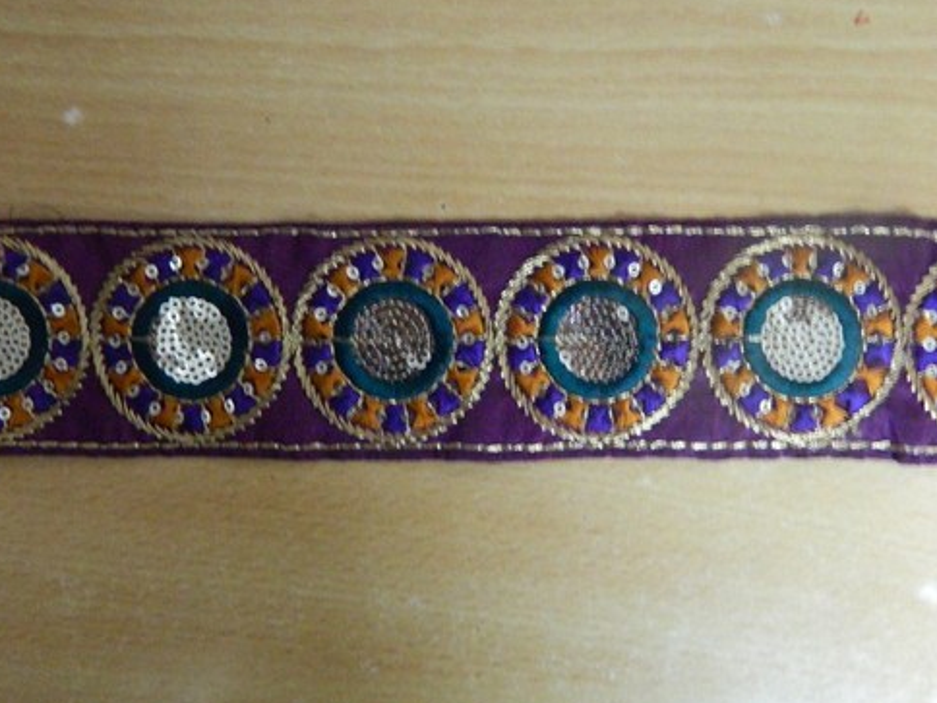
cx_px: 461
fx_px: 866
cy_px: 350
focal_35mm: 32
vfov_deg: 44.2
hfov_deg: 56.8
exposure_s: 1/5
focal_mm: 5.6
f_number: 3.2
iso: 800
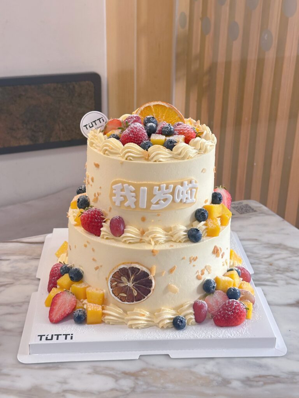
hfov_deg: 30.3
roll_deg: -3.0
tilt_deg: -23.3
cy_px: 199
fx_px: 553
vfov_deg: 39.7
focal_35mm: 48
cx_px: 150
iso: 160
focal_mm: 6.86
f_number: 1.78
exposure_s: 1/50
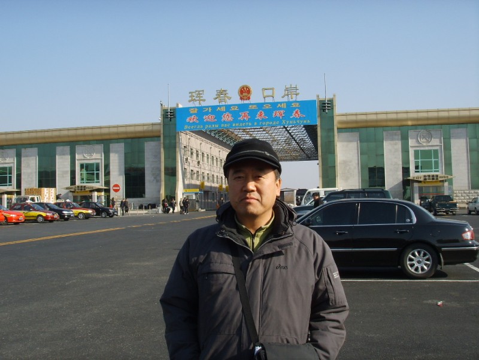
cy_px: 180
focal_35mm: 39
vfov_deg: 36.8
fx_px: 540
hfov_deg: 47.9
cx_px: 240
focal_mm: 6.6
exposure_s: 1/250
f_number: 6.3
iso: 50
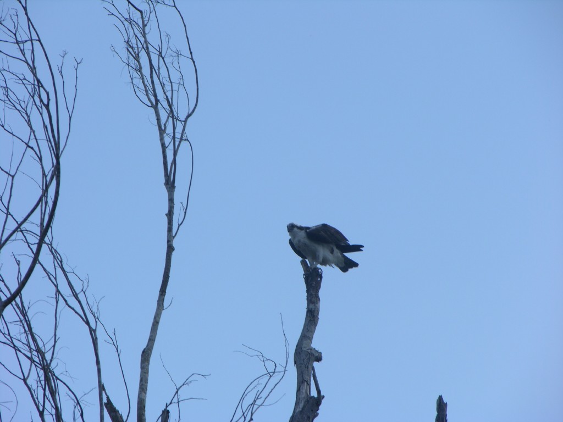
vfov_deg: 5.3
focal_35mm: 280
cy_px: 211
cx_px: 282
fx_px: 4554
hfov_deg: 7.1
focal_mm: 71.2
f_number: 5.9
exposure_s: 1/351
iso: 50
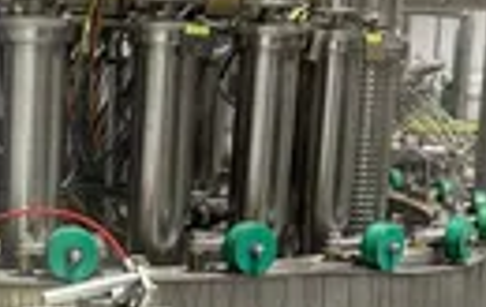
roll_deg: -0.9
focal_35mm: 78
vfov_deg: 16.7
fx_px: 1036
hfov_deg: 24.7
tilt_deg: -8.5
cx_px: -45
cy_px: 240
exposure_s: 1/60
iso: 200
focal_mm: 6.76
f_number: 1.78
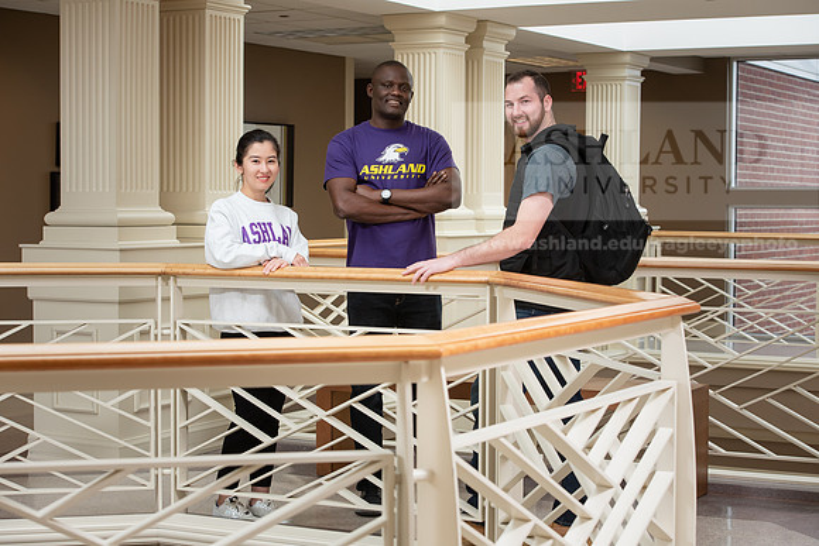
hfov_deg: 28.8
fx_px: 1593
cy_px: 273
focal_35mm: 70
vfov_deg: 19.5
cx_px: 410
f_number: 7.1
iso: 1000
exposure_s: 1/200
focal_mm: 70
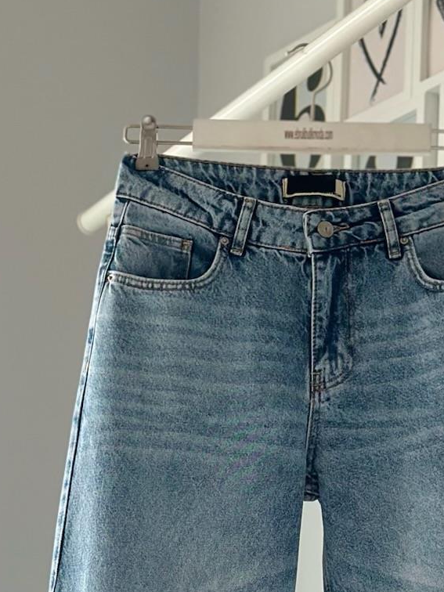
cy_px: 653
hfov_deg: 11.4
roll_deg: -0.9
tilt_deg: +11.2
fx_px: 2223
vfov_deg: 14.8
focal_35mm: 130
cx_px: 202
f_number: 1.78
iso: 125
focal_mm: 6.86
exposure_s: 1/108
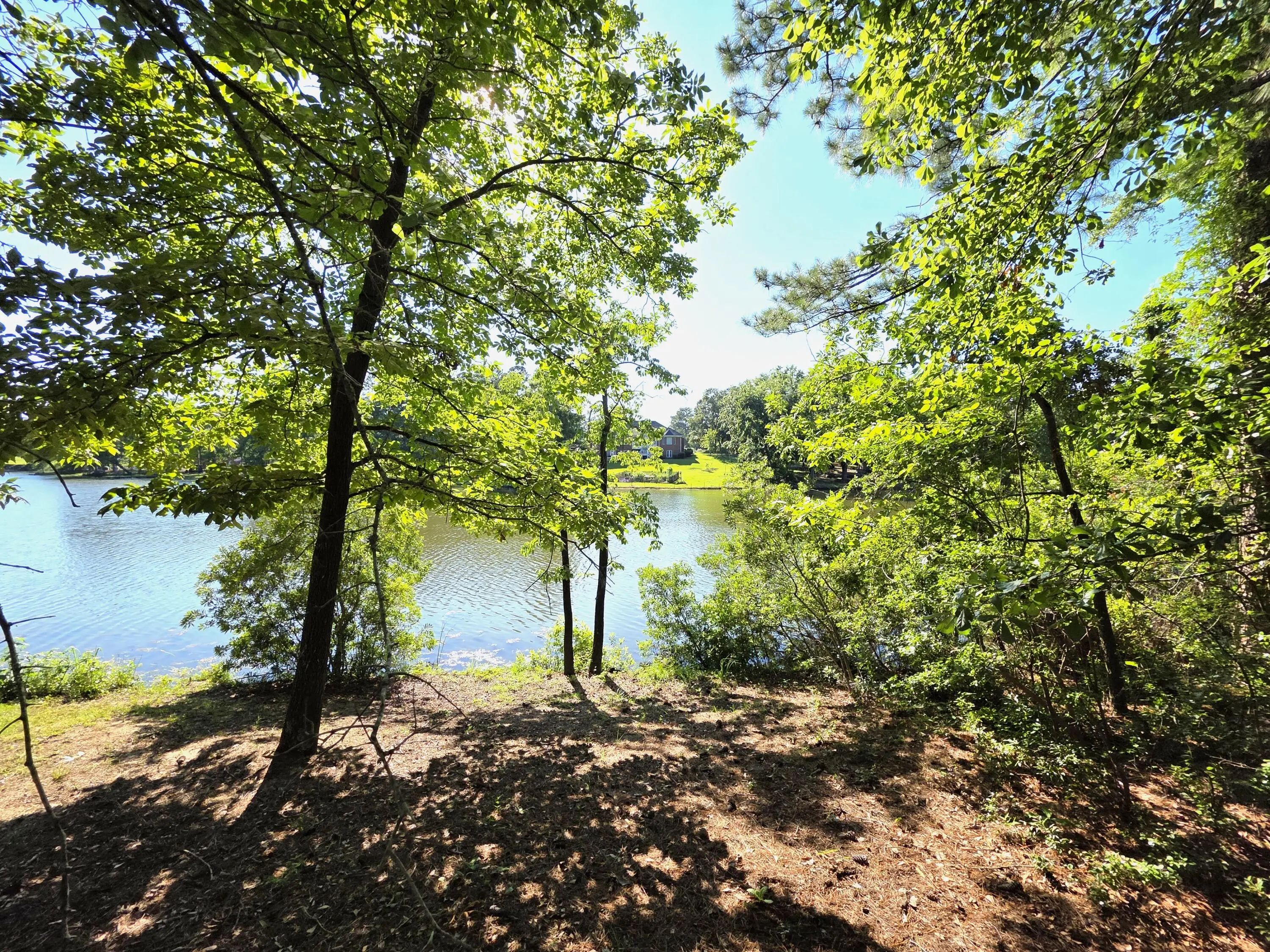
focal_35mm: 13
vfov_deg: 89.9
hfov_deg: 106.2
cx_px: 635
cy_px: 476
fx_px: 477
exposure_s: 1/1468
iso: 40
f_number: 1.9
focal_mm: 2.2
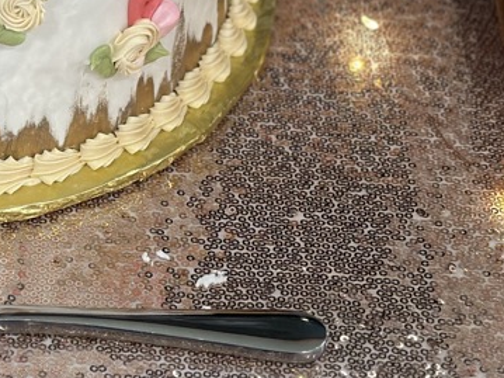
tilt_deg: -37.7
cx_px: -86
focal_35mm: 147
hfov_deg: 13.1
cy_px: -47
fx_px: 2140
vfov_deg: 10.0
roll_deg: -0.8
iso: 125
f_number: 1.78
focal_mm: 6.86
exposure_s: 1/60
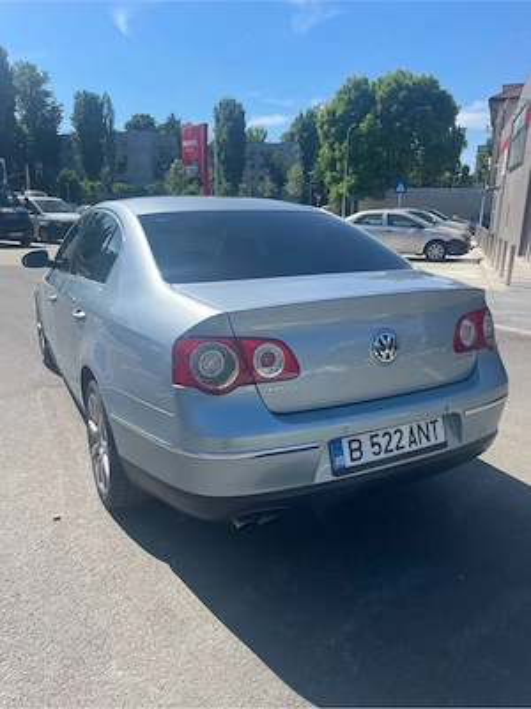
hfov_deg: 53.1
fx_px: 532
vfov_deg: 67.3
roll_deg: +0.0
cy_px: 354
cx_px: 266
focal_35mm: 26
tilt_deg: -14.4
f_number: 1.6
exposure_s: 1/2451
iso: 32
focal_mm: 4.2
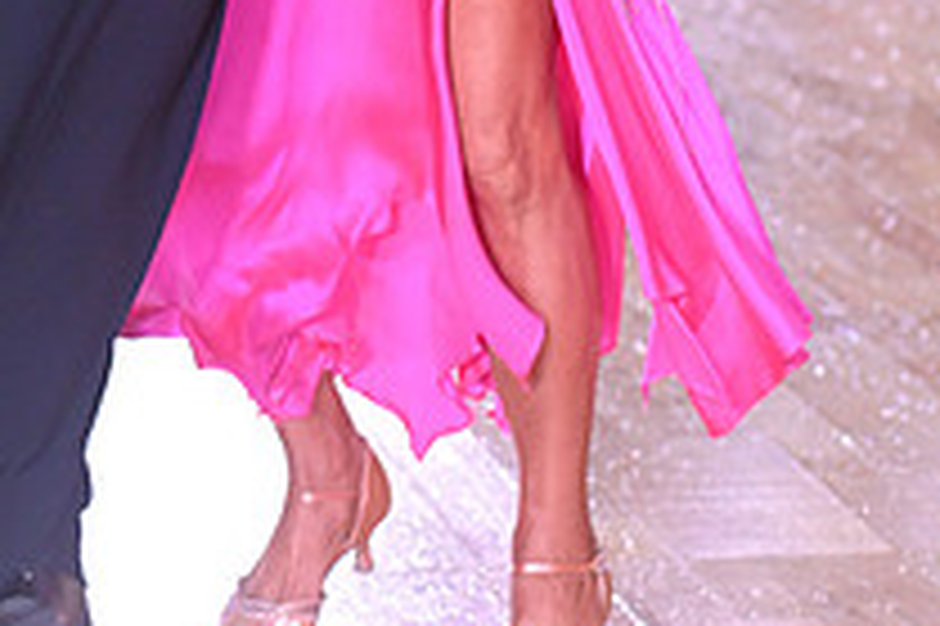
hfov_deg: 6.2
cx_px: 79
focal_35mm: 333
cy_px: -306
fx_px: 8688
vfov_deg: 4.1
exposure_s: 1/320
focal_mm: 120
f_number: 5
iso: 3200
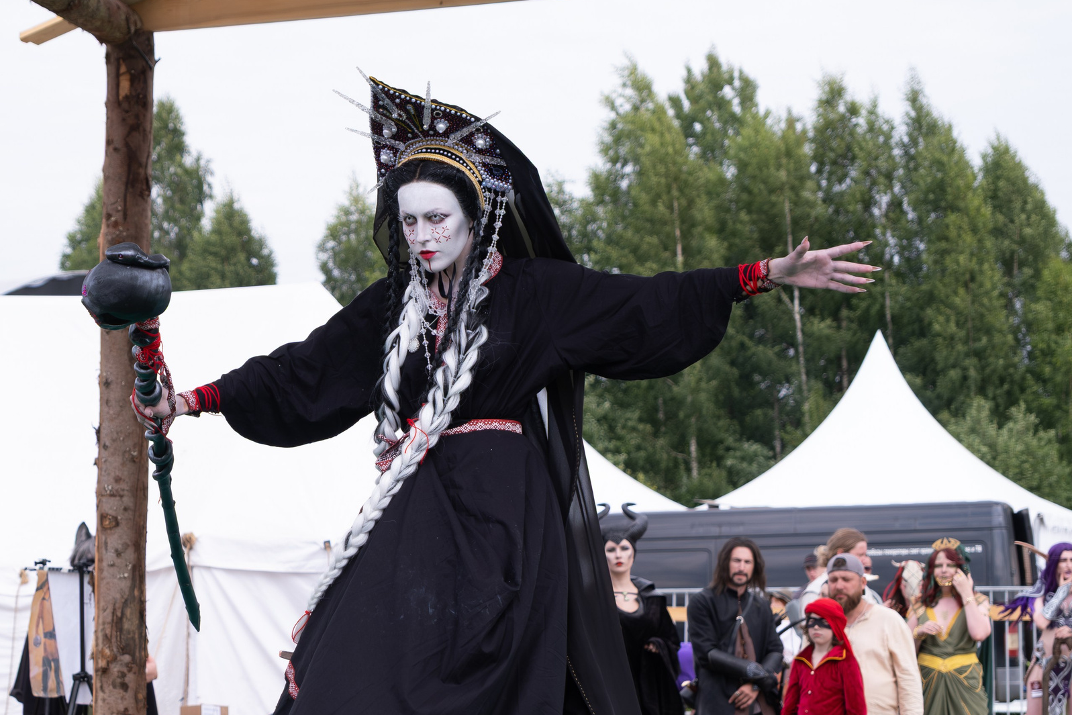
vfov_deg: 14.7
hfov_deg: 21.8
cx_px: 336
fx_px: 2769
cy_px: 521
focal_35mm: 93
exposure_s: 1/1600
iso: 320
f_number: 3.2
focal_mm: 38.8
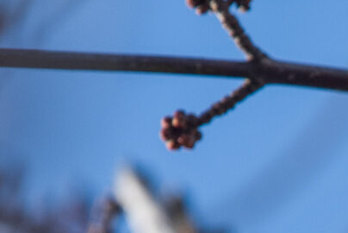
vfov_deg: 0.5
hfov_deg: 0.8
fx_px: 25837
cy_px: 659
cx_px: 662
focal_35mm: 2671
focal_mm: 300
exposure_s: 1/500
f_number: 6.3
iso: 100
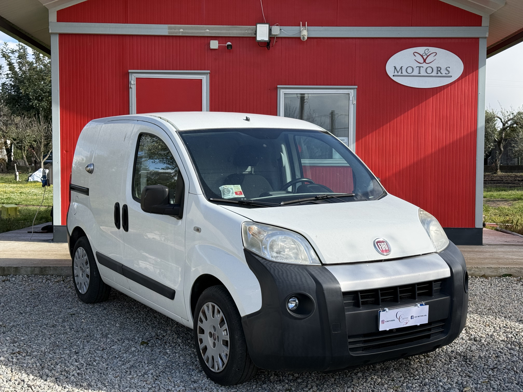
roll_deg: +0.0
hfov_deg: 39.7
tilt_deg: -1.8
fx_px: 725
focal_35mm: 48
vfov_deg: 30.3
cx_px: 262
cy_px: 196
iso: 64
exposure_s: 1/2976
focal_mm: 6.76
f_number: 1.78
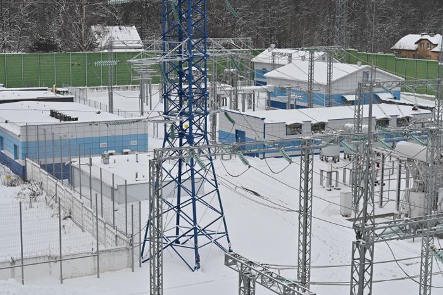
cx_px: 222
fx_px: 812
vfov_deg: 20.6
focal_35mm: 66
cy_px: 148
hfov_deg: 30.5
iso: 160
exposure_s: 1/160
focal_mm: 66
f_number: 8
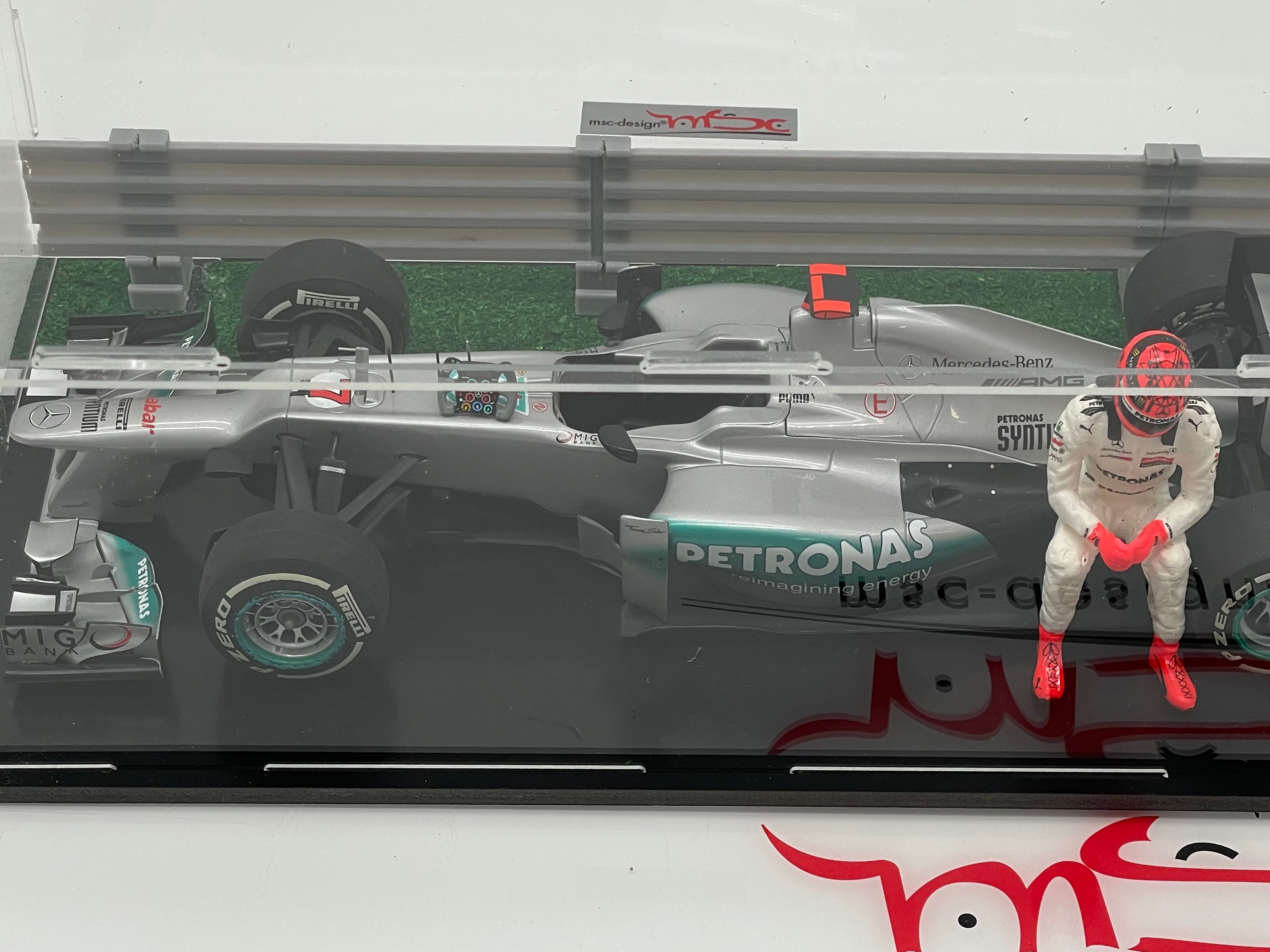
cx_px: 741
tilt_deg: -40.5
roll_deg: -2.5
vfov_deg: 19.4
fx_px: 2788
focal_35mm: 76
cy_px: 423
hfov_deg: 25.6
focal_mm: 6
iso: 32
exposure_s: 1/99
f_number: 2
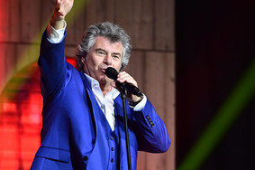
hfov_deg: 6.5
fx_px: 2257
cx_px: 104
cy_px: 89
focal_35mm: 319
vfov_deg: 4.3
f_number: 4
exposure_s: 1/400
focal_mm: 200
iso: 3200
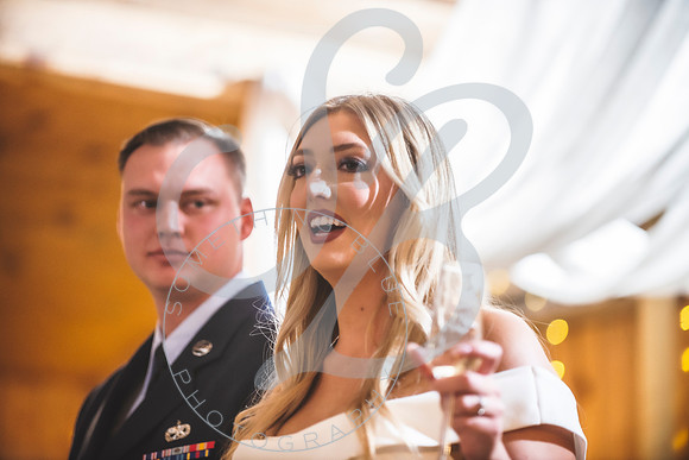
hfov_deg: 13.2
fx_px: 2967
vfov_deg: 8.9
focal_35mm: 155
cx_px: 344
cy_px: 230
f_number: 2.8
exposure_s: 1/200
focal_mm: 155
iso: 1250
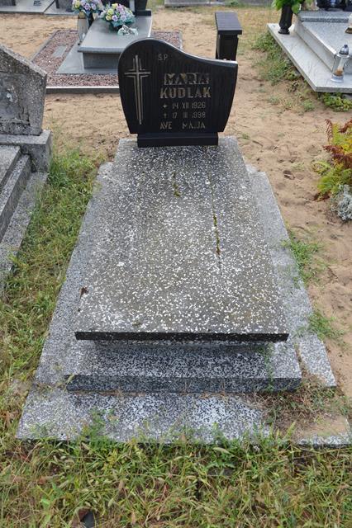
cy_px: 264
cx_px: 176
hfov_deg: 47.9
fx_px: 396
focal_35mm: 27
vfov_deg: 67.4
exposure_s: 1/125
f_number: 5.6
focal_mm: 18
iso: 200
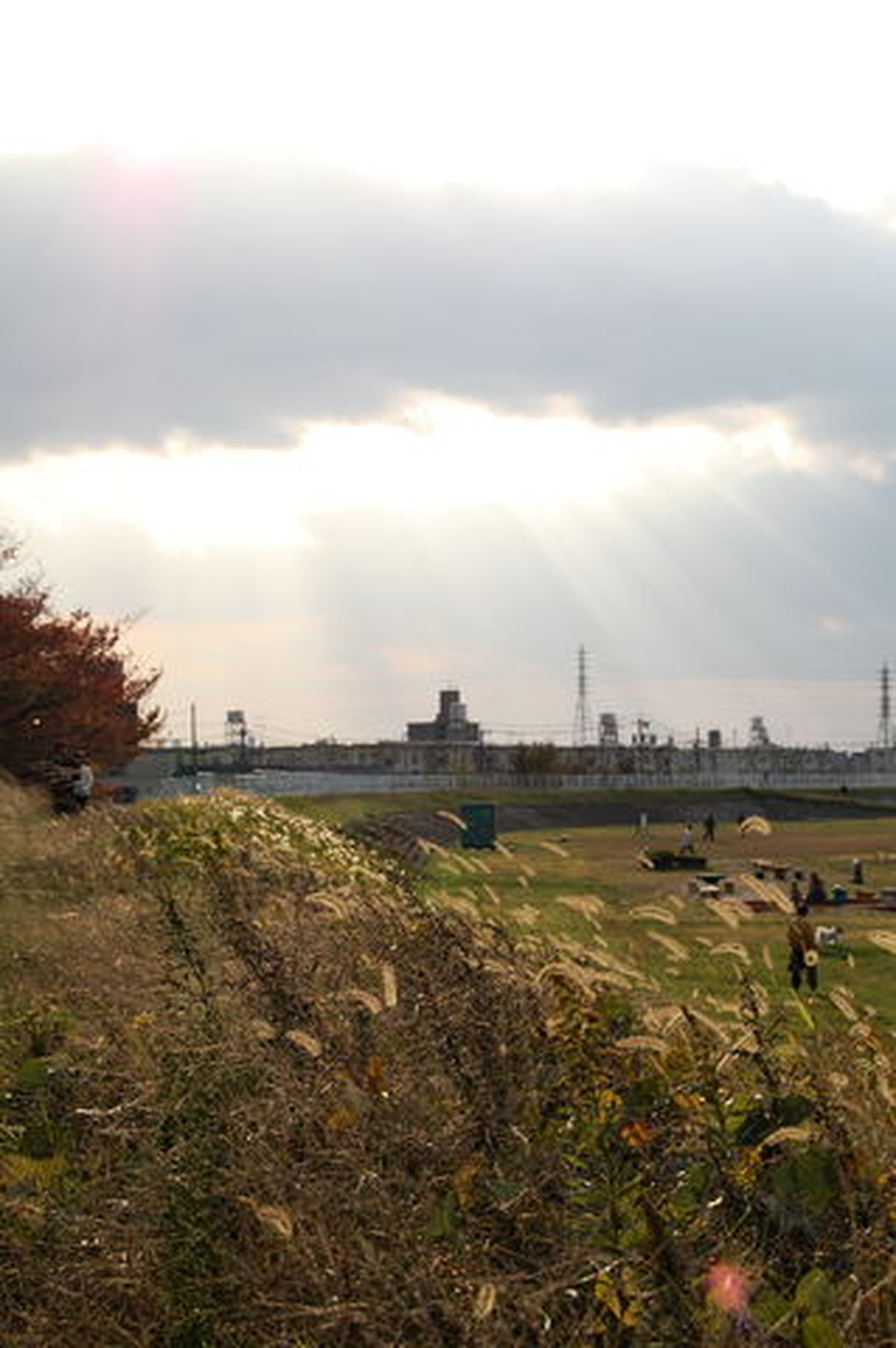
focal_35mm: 82
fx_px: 3086
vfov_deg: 24.6
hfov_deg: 16.5
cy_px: 674
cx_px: 448
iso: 200
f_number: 10
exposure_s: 1/320
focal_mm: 55
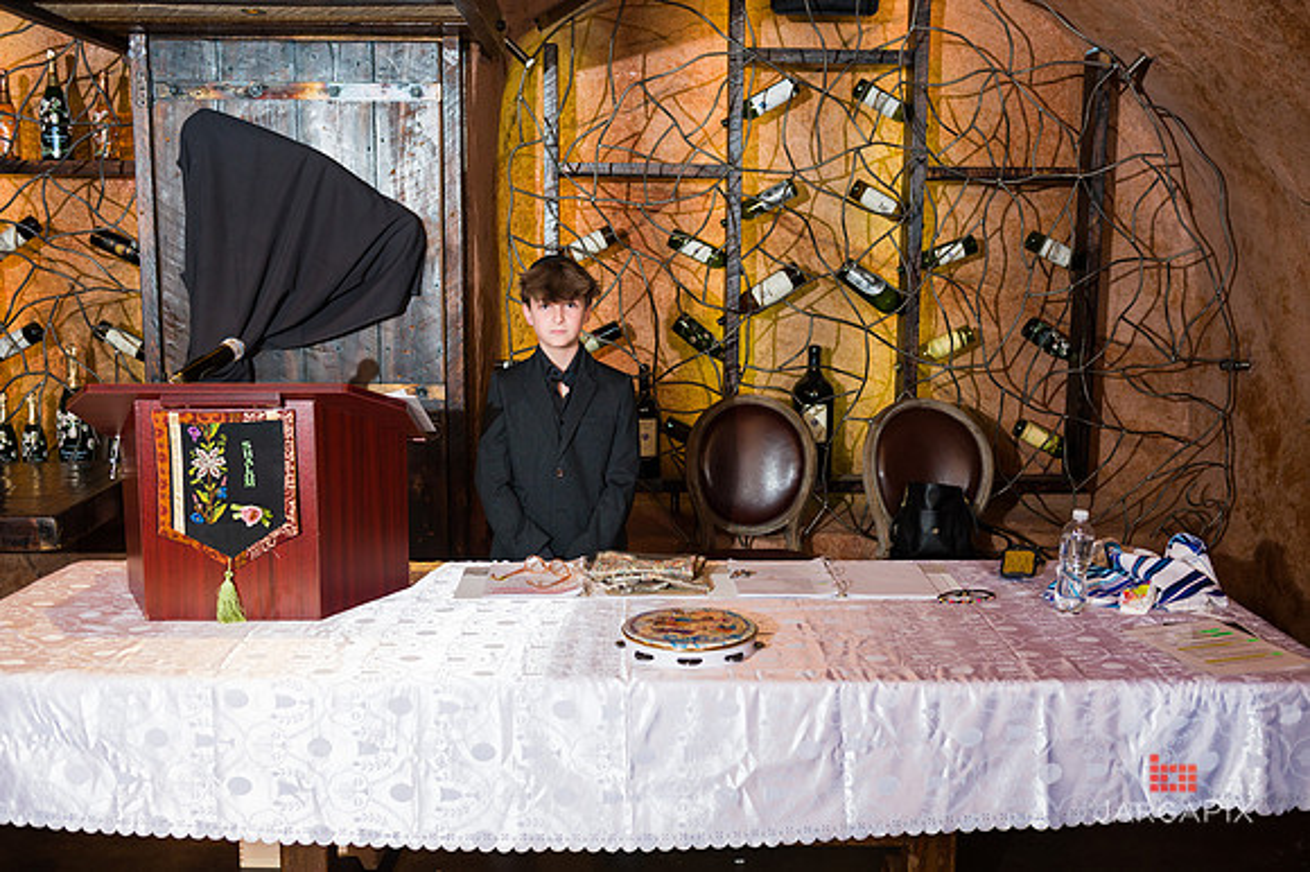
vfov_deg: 36.7
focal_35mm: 36
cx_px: 657
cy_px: 437
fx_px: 1313
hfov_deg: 53.0
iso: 1000
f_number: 5
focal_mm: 35
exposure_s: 1/200
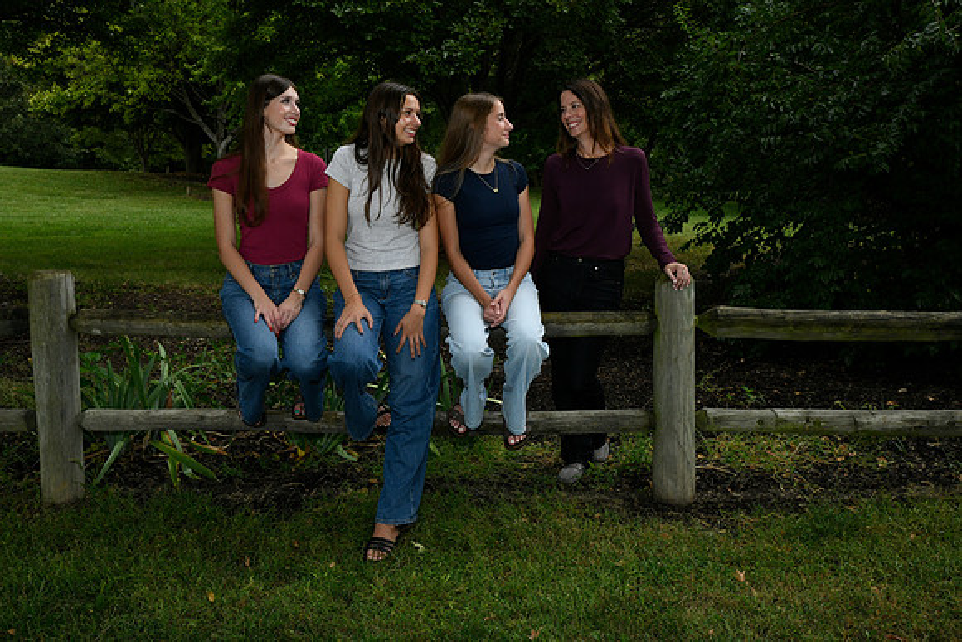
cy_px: 321
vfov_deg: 37.9
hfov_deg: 54.4
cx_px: 481
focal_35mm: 35
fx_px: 935
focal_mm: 35
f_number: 10
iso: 1600
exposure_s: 1/250
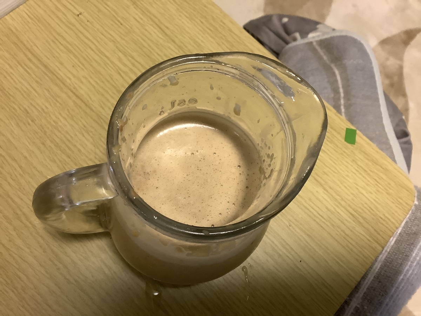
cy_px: 158
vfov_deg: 45.4
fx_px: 377
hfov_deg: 58.4
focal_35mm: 31
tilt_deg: -70.2
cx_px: 210
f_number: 2.4
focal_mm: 3.3
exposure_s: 1/60
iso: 250
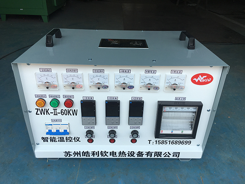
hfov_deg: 61.7
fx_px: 205
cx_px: 122
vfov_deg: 48.2
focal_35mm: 29
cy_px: 92
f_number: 2.2
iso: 25
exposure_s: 1/646
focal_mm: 4.15
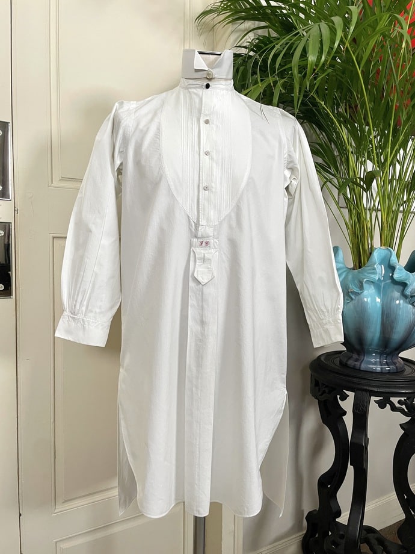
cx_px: 208
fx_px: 416
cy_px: 277
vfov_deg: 67.3
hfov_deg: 53.1
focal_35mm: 26
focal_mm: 4.2
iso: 125
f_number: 1.6
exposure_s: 1/79
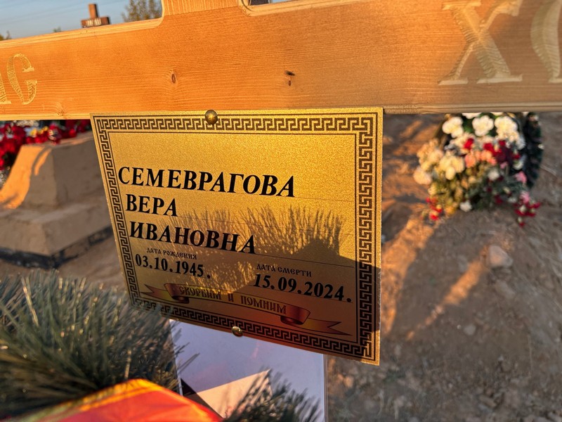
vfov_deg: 53.1
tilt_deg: -20.9
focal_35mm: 26
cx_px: 281
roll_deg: +5.2
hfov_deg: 67.3
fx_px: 422
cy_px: 211
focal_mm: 5.96
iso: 50
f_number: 1.6
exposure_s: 1/887
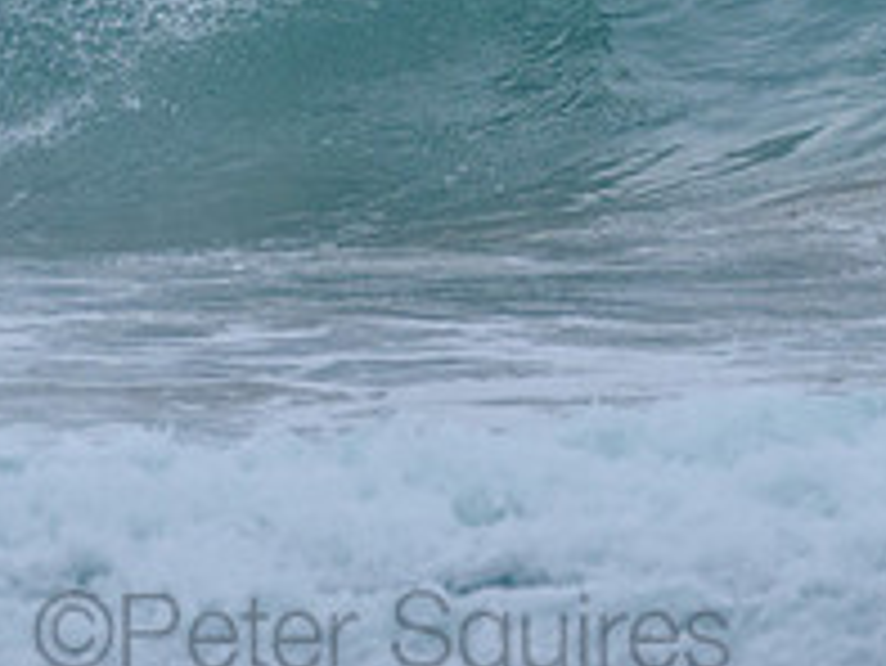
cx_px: 386
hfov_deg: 1.1
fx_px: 44460
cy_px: -309
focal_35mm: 1736
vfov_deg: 0.9
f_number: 5.6
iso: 1600
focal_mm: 500
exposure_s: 1/2000
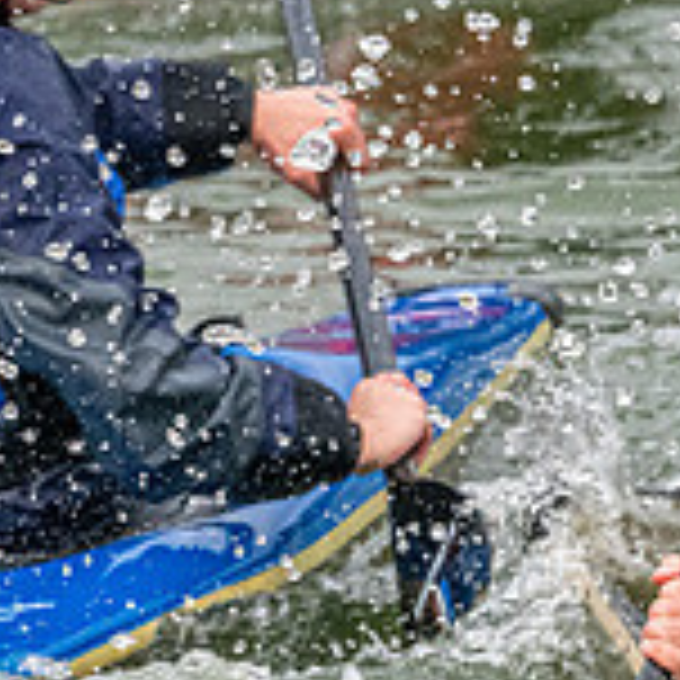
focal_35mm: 1318
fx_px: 29292
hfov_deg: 1.3
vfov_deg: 1.3
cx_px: -8
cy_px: 678
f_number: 9
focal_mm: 330
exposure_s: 1/2000
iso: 3200
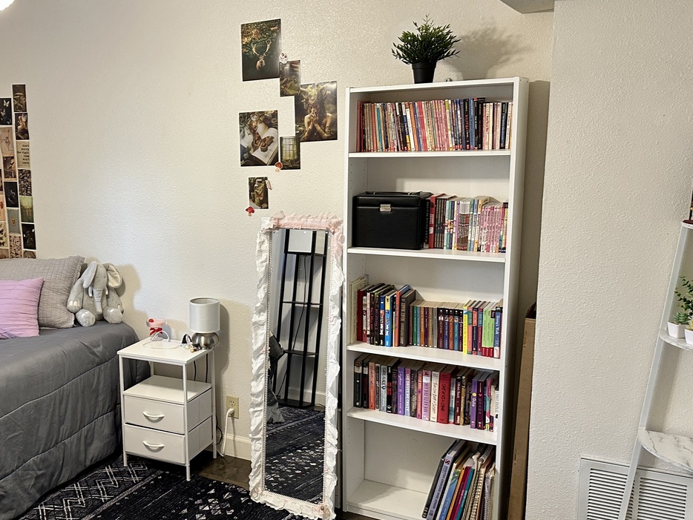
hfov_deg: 48.3
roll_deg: +1.7
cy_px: 267
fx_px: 741
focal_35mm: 37
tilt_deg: -10.3
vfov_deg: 38.7
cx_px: 179
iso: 250
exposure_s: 1/60
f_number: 1.78
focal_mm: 6.86
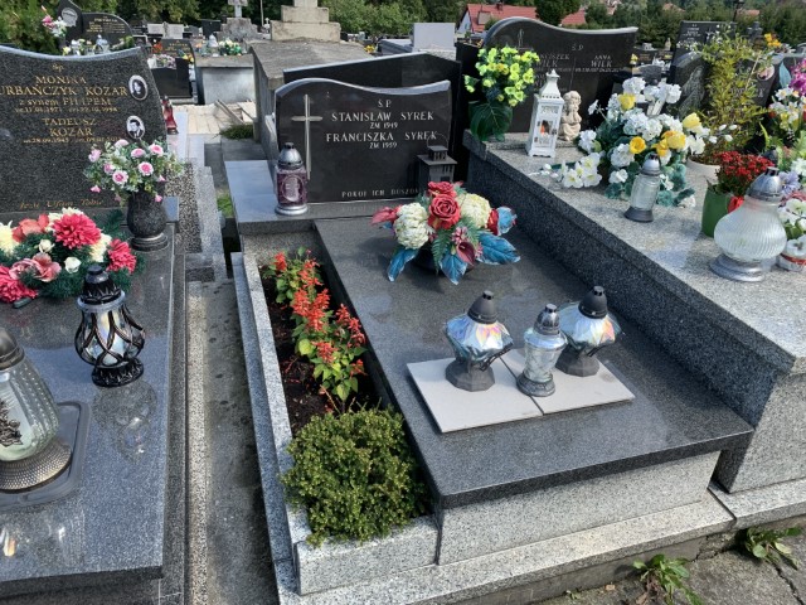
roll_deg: -1.4
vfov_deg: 53.1
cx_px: 403
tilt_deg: -27.5
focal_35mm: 26
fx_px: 605
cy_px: 302
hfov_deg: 67.3
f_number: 1.8
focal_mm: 4.25
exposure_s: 1/656
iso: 25
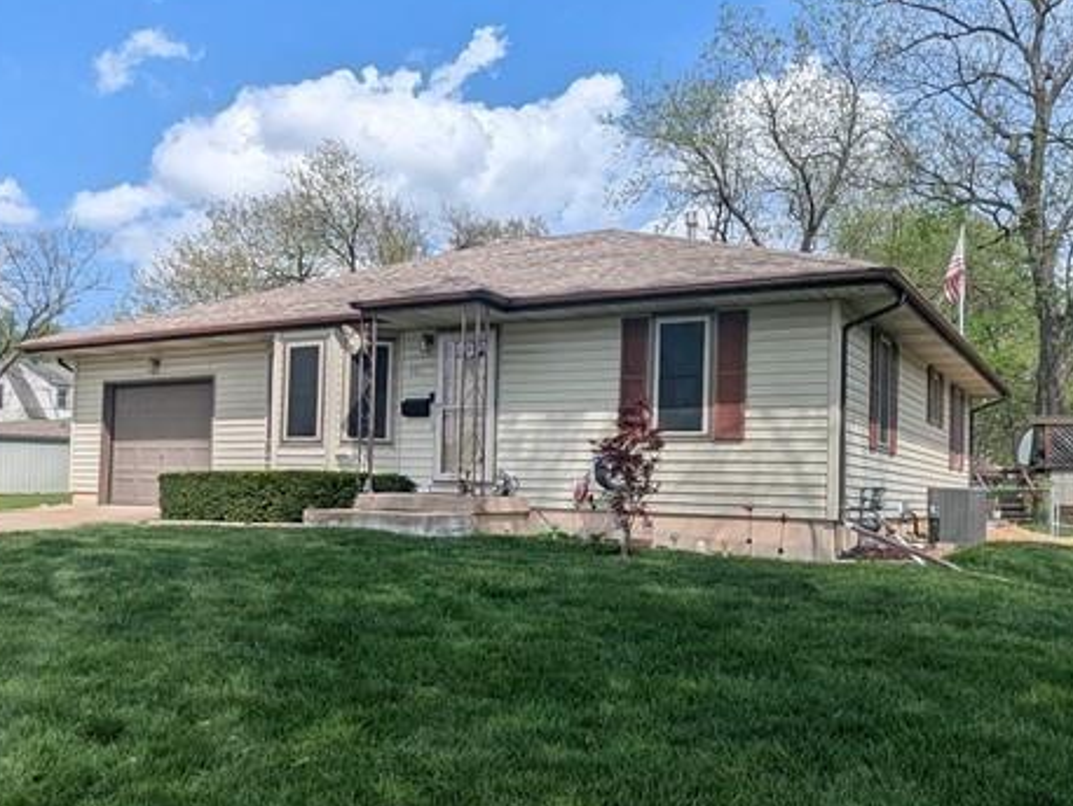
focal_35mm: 29
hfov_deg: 61.6
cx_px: 524
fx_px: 899
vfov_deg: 48.2
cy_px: 455
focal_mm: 1.95
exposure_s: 1/1842
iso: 47
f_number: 2.2
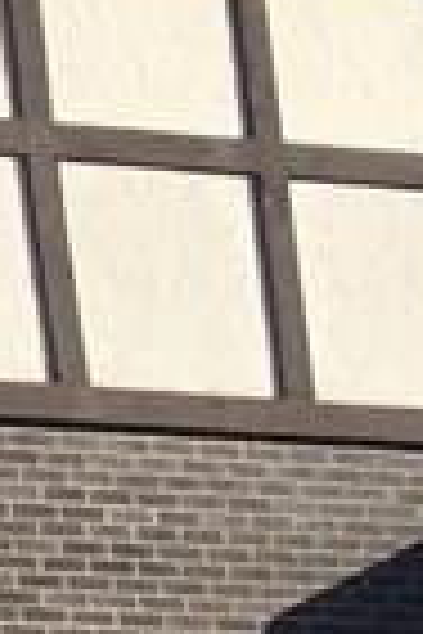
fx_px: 3860
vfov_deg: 9.4
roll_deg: +0.2
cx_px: -1539
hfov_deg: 5.2
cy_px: 531
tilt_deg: +13.0
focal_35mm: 219
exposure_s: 1/1980
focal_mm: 4.15
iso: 32
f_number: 2.2
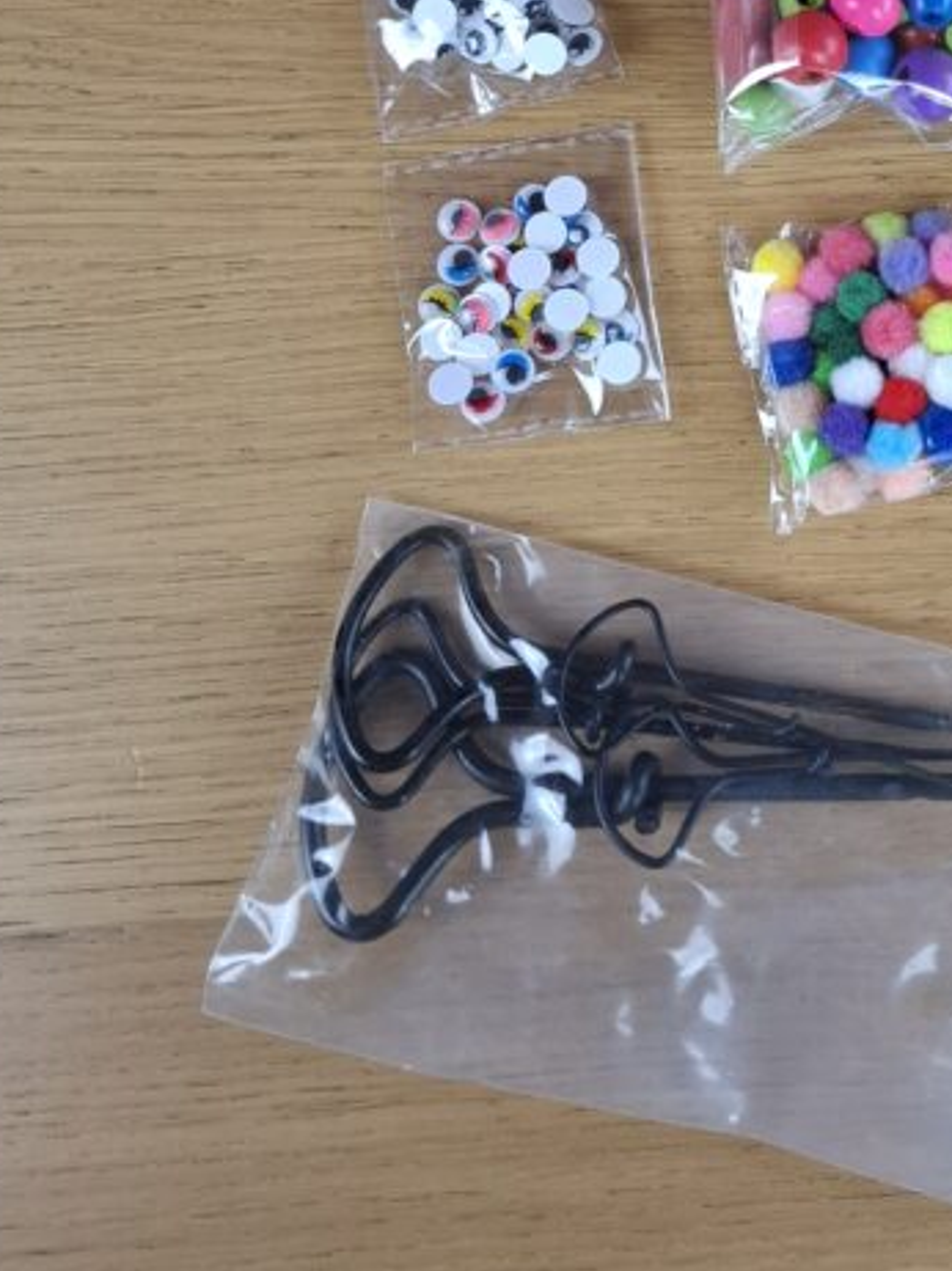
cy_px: 151
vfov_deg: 35.5
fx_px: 1872
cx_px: 971
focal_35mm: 51
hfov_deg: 26.8
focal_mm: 5.54
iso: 160
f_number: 1.8
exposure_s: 1/100
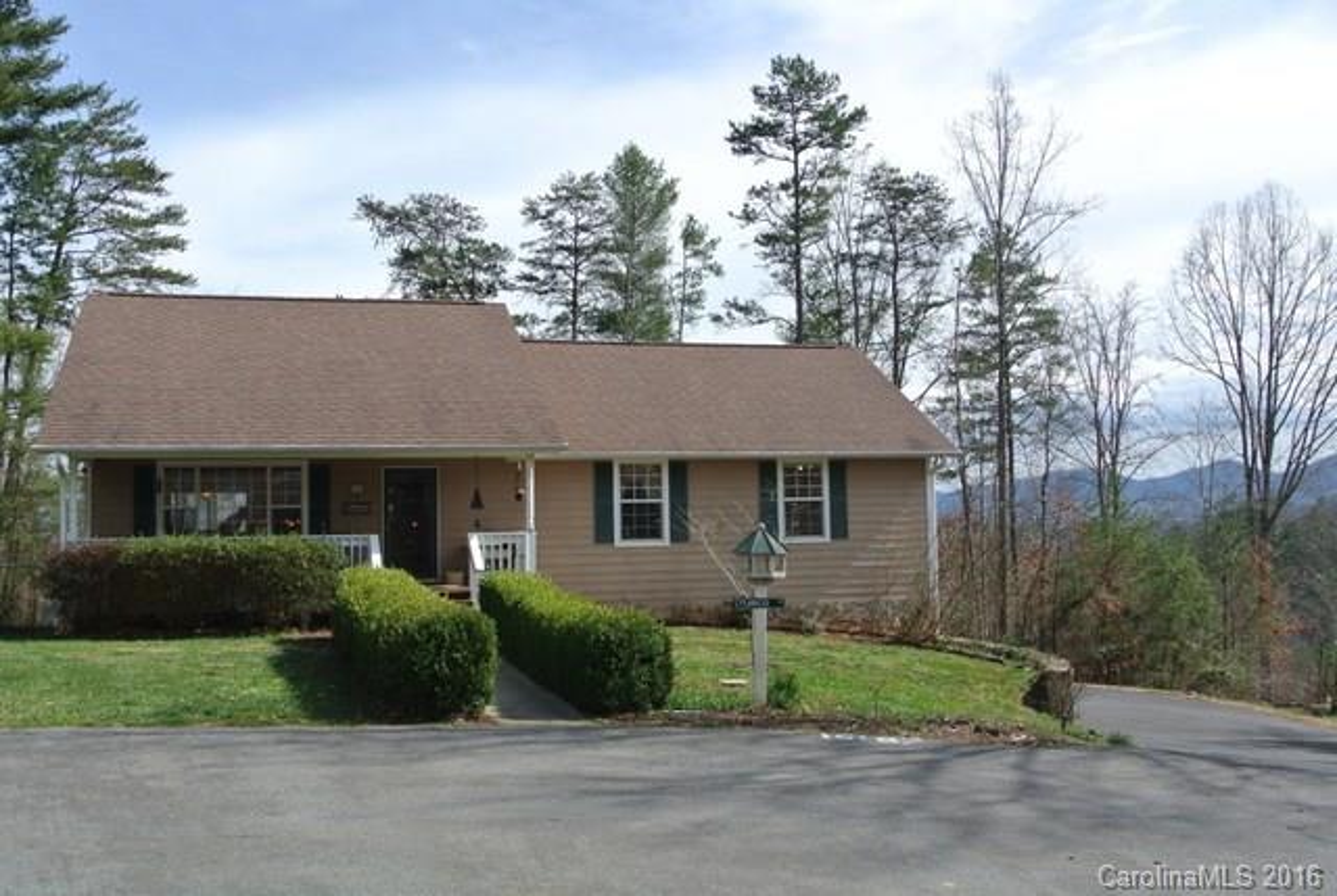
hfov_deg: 55.7
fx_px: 1265
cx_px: 668
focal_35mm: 34
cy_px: 448
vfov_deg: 39.0
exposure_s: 1/400
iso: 100
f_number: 5
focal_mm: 12.7
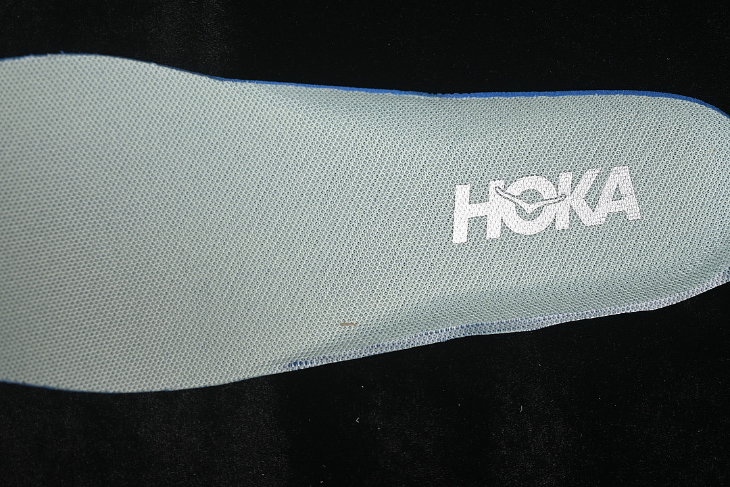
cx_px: 365
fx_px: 1521
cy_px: 244
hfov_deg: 27.0
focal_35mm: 75
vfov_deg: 18.2
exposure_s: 1/80
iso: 160
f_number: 7.1
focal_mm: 50
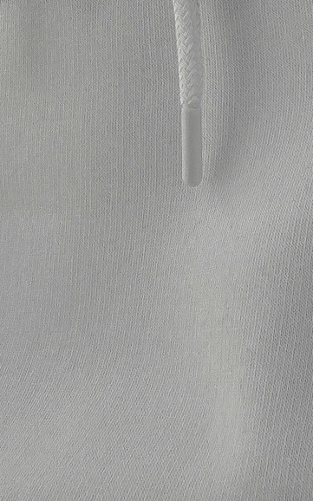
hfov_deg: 14.8
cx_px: 183
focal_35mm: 88
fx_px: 1202
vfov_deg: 22.4
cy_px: -29
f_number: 1.9
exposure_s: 1/90
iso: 80
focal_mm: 2.69
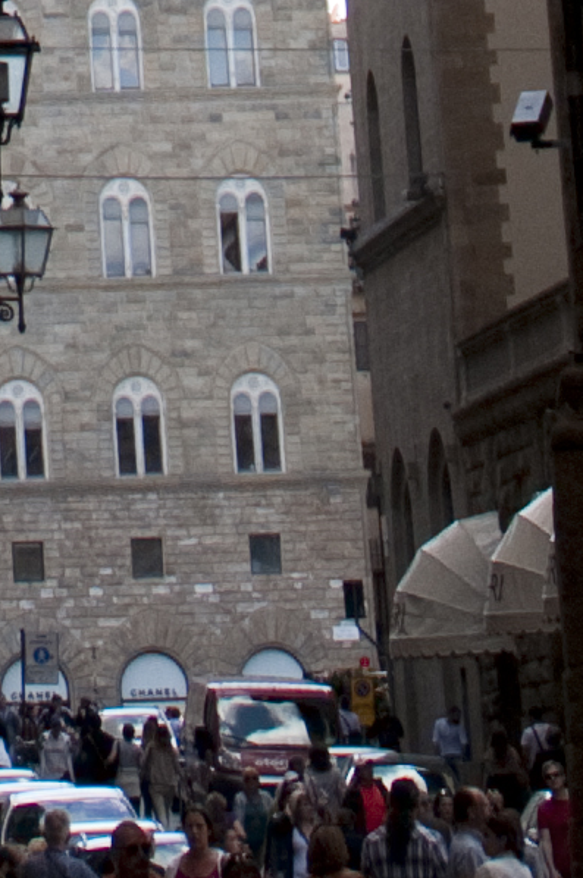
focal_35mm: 301
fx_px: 7332
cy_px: -1641
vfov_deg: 6.3
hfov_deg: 4.5
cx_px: -761
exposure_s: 1/400
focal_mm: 28
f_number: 4
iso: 200
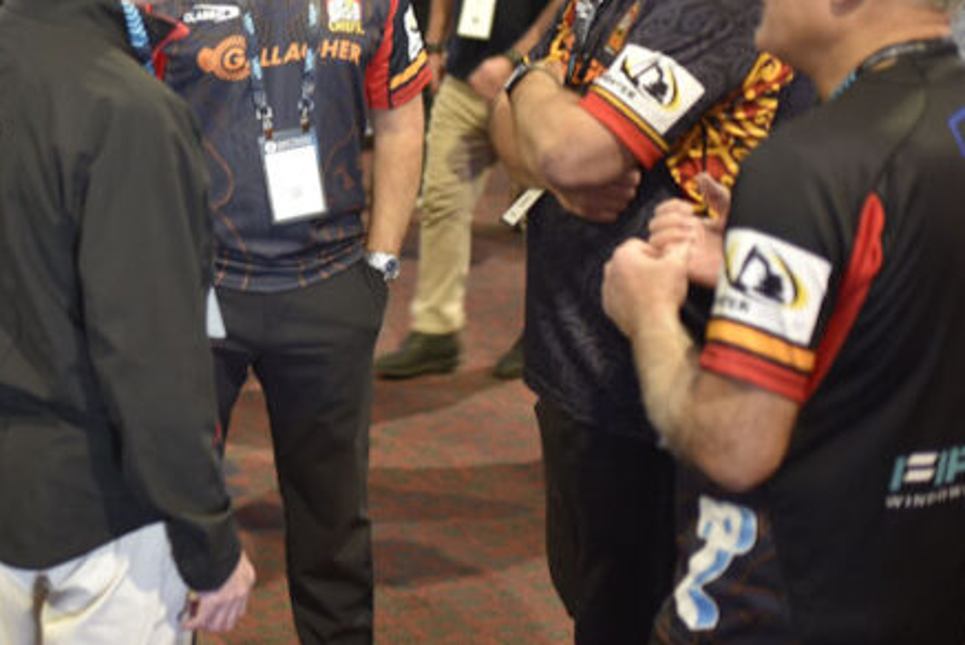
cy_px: 203
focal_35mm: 82
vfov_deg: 16.6
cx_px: 86
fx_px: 2199
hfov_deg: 24.0
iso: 800
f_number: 1.4
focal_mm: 35
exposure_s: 1/60
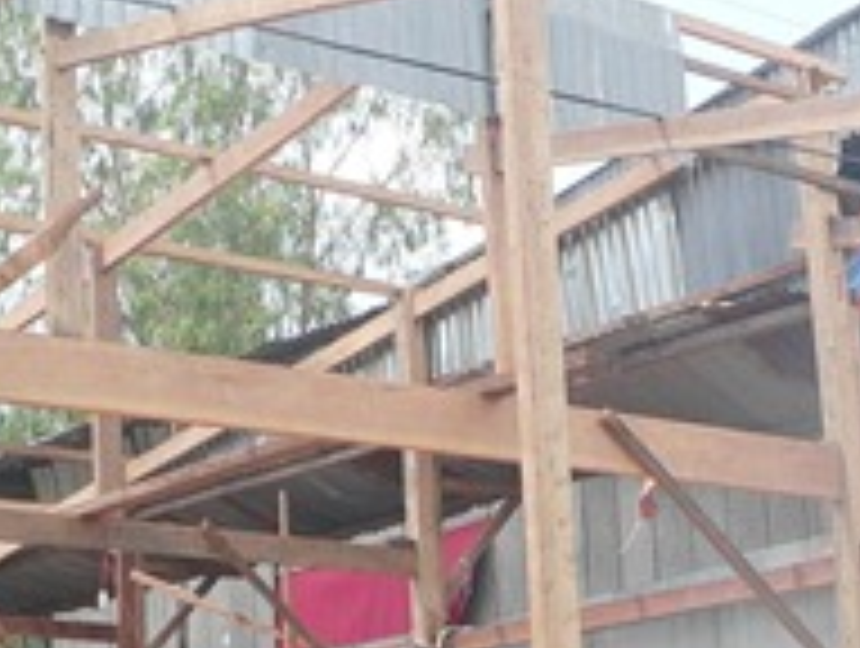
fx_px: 2340
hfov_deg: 20.7
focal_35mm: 94
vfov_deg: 15.5
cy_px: 641
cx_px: 648
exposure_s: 1/320
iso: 80
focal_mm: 6
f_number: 4
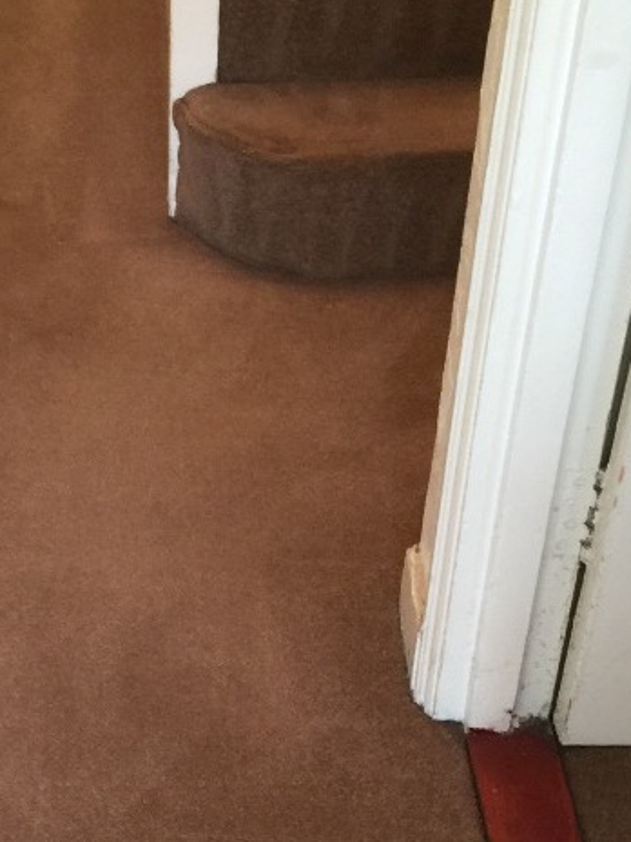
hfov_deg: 19.2
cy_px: 875
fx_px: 1823
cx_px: 34
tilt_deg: -46.2
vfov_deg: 24.6
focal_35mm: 75
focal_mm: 4.15
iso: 64
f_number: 2.2
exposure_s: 1/17
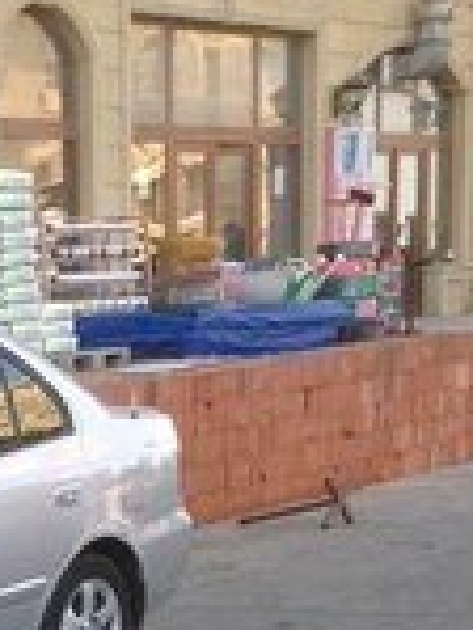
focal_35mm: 110
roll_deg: +5.4
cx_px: -287
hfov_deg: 12.6
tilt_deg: -18.4
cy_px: 926
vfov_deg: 16.4
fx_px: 2001
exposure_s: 1/231
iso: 50
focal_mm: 4.12
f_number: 2.4
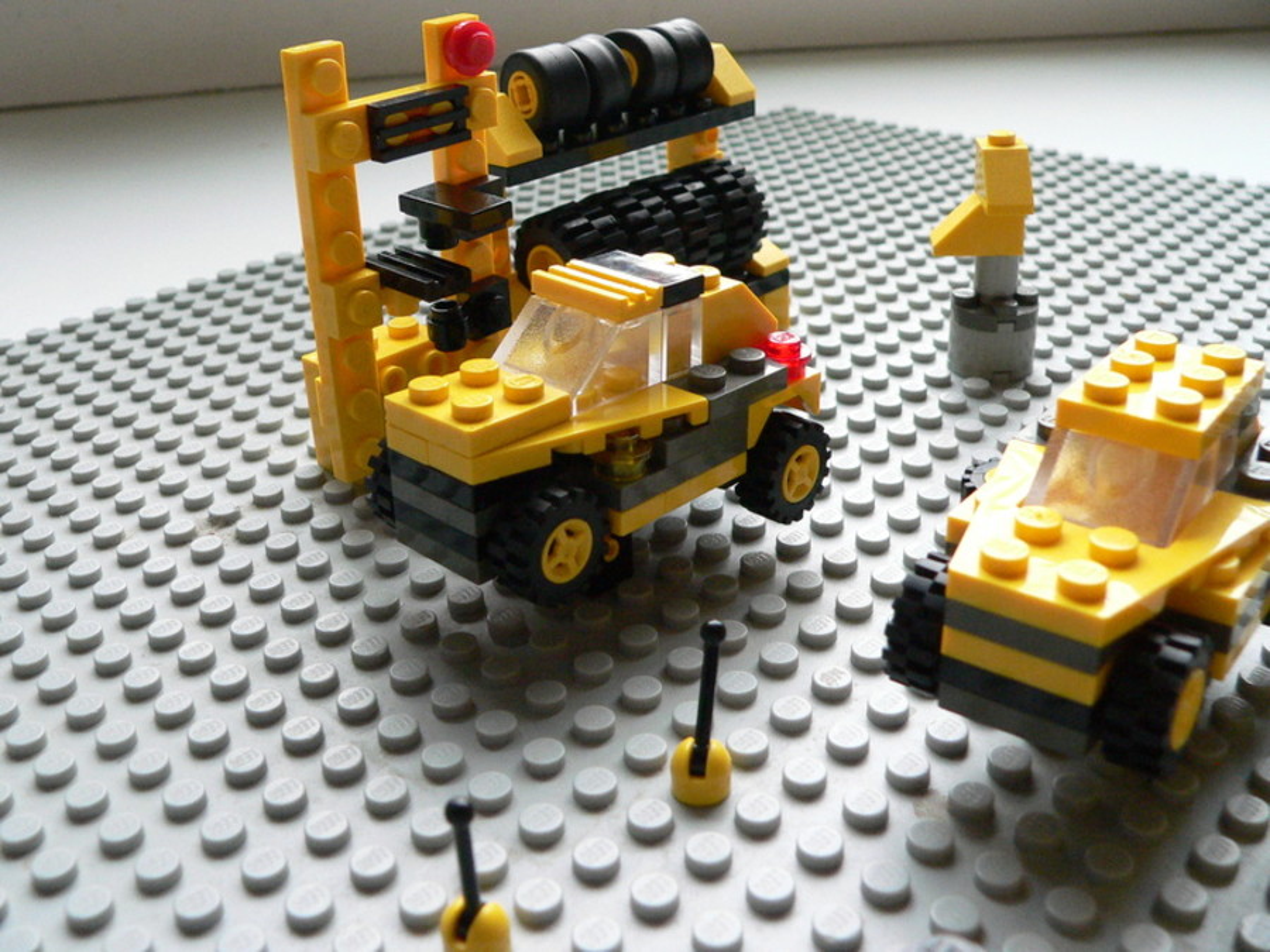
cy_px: 476
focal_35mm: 36
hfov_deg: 51.4
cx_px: 635
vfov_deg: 39.7
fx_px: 1321
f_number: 3.7
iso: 400
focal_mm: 6
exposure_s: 1/125
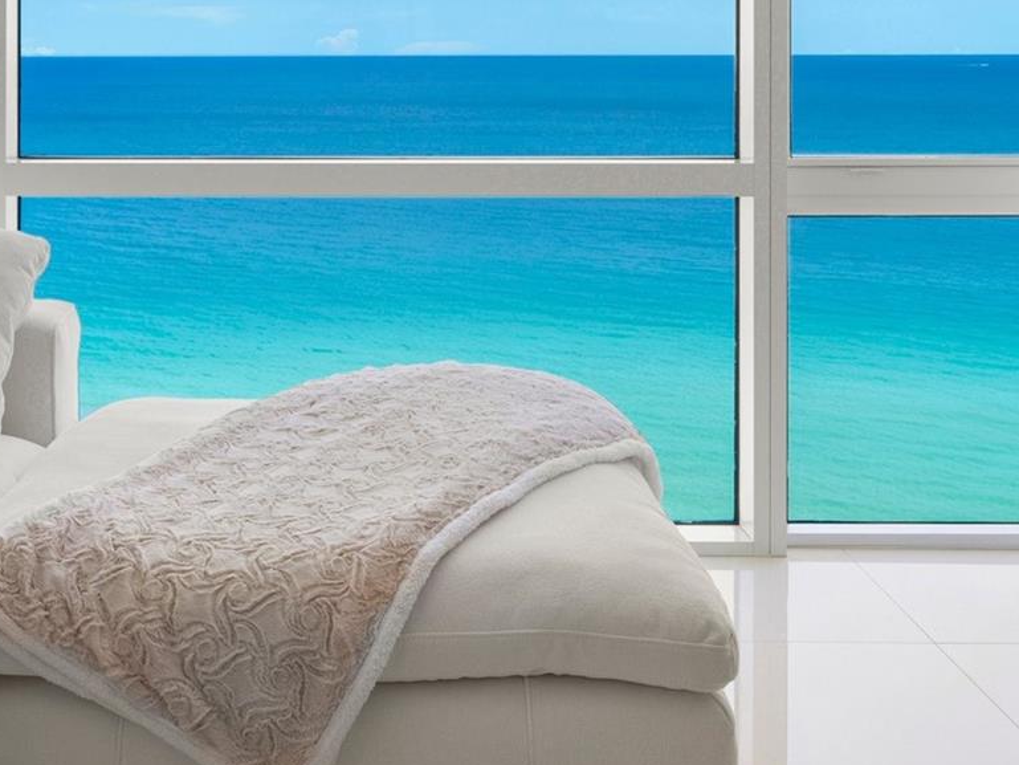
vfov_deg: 30.0
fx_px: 1413
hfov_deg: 39.2
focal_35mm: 48
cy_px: 237
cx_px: 342
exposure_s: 1/160
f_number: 8
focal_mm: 24
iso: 250
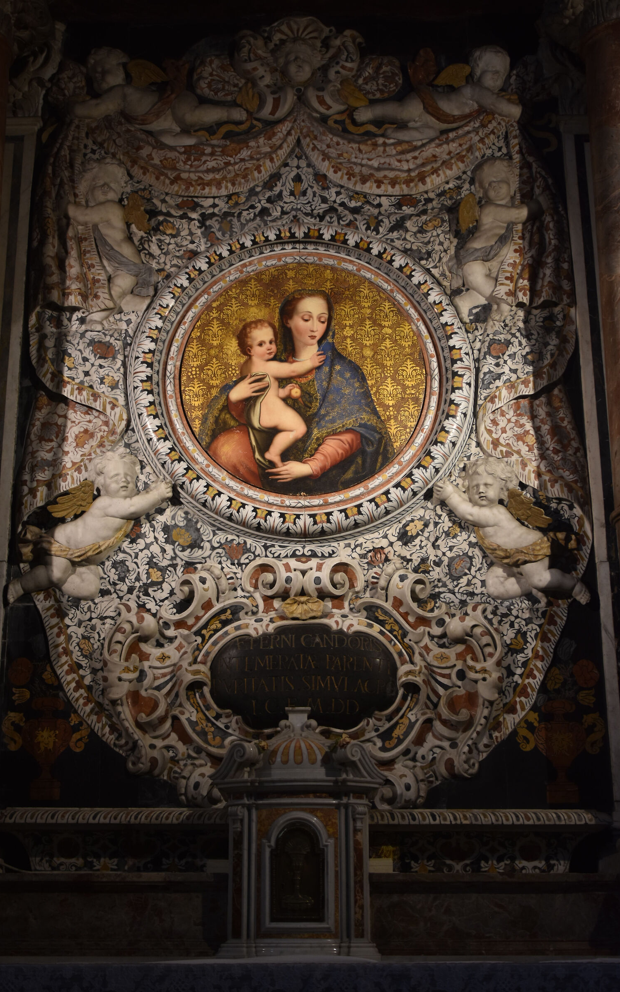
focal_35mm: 46
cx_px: 290
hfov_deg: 28.0
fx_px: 1243
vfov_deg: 43.5
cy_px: 497
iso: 280
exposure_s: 1/50
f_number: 4
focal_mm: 30
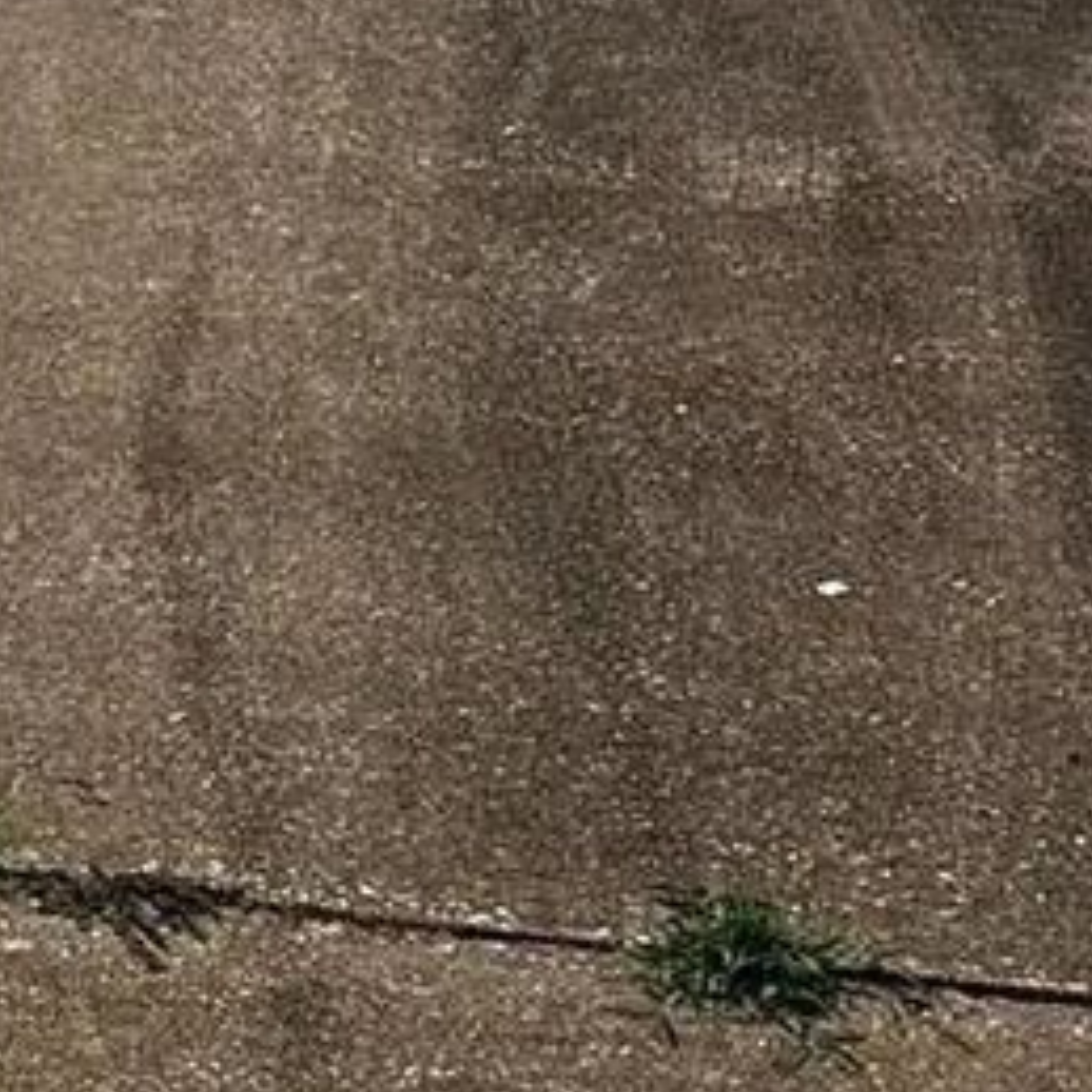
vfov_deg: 14.0
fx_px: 3997
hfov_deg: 13.9
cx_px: -864
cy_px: -803
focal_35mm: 112
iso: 100
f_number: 1.78
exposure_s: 1/14286
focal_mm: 6.76
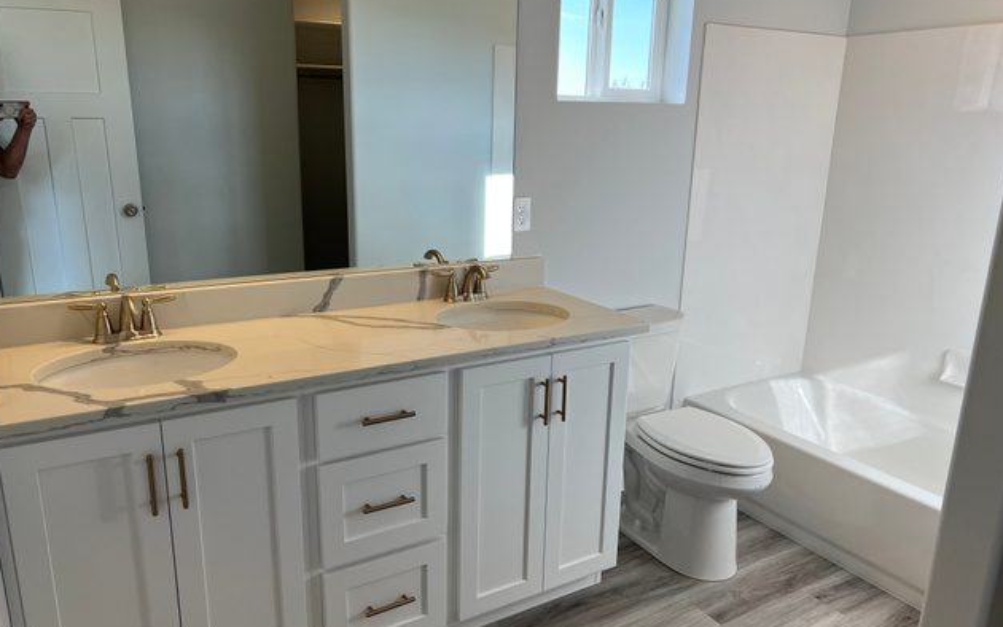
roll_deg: -0.6
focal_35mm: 28
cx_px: 498
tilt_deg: -15.7
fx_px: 766
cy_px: 333
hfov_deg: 66.5
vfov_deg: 44.5
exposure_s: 1/521
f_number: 1.5
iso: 50
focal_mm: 5.7
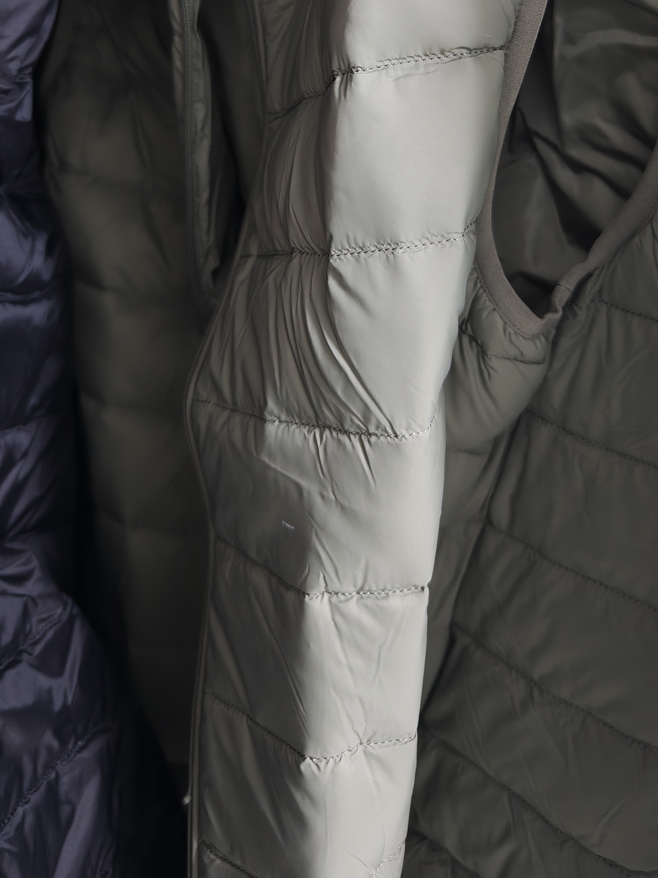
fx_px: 1065
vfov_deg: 41.3
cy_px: 91
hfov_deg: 34.3
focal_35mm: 42
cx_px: 334
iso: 2000
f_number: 1.8
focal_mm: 8.67
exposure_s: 1/25
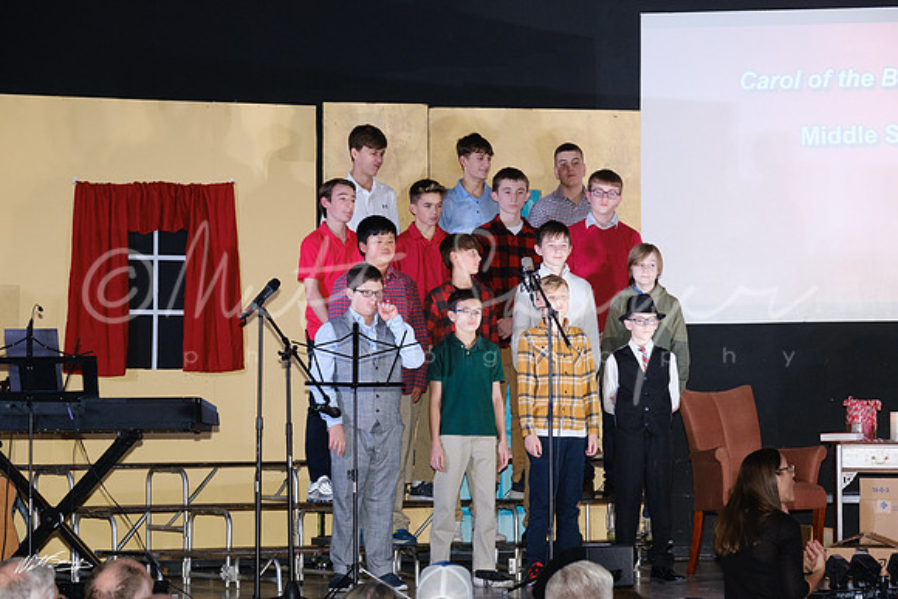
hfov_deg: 16.3
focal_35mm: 126
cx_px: 449
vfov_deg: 10.9
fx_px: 3144
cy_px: 300
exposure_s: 1/125
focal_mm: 83.8
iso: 1600
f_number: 5.6
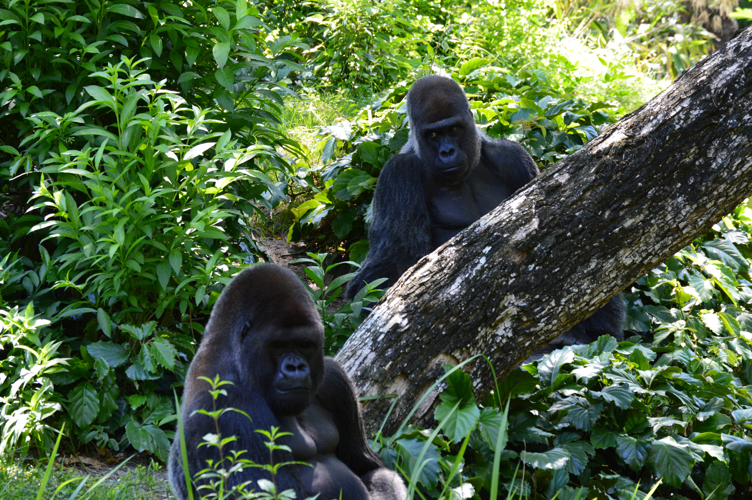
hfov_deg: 13.1
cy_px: 250
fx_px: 3287
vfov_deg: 8.7
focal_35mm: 158
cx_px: 376
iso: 800
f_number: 8
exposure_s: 1/125
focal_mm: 105
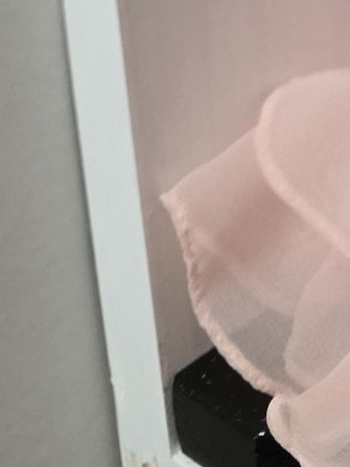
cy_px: -338
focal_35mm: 103
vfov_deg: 16.4
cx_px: 616
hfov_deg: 13.1
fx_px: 1389
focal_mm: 6.3
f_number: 1.7
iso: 800
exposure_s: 1/100
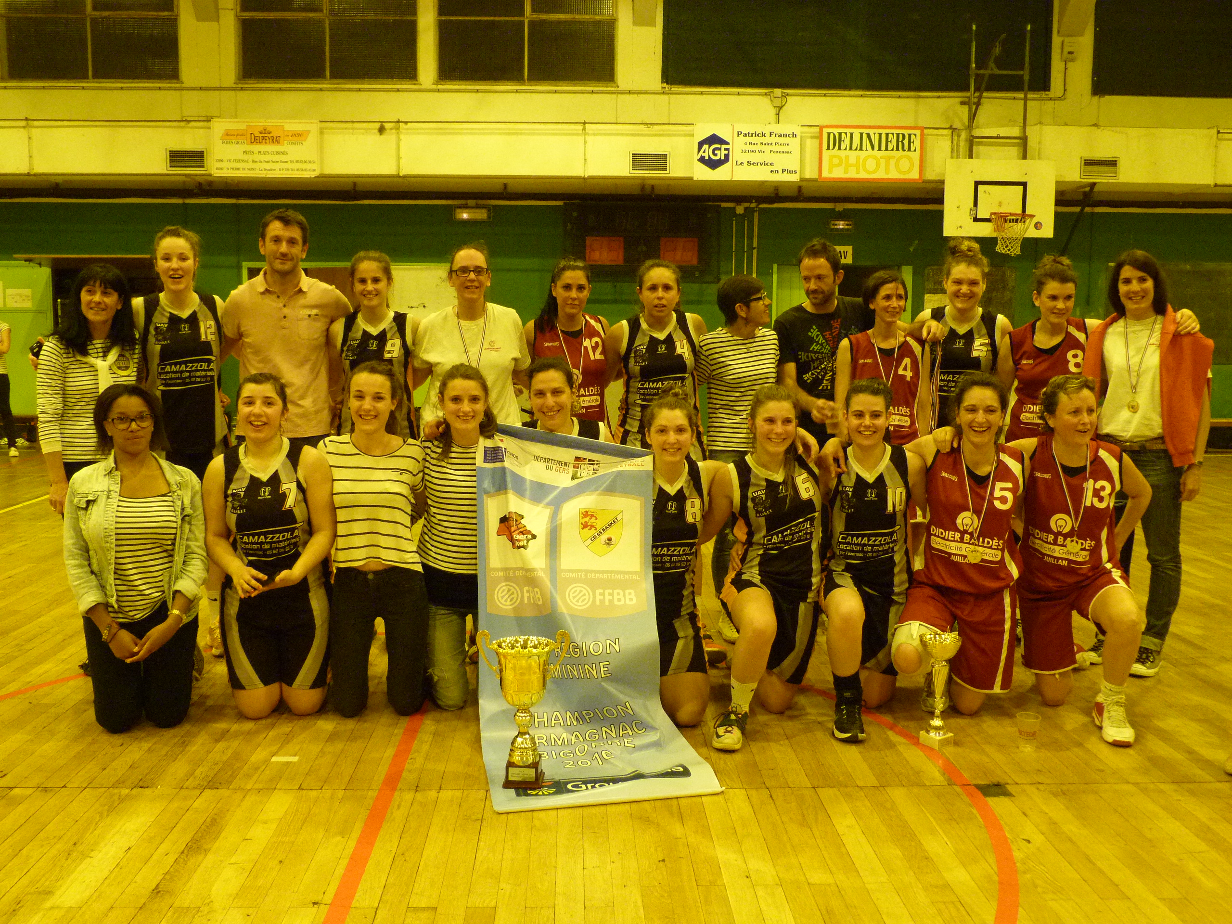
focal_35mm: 32
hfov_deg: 56.8
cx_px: 616
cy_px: 462
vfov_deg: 44.2
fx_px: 1139
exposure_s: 1/50
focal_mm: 5.7
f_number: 3
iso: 400
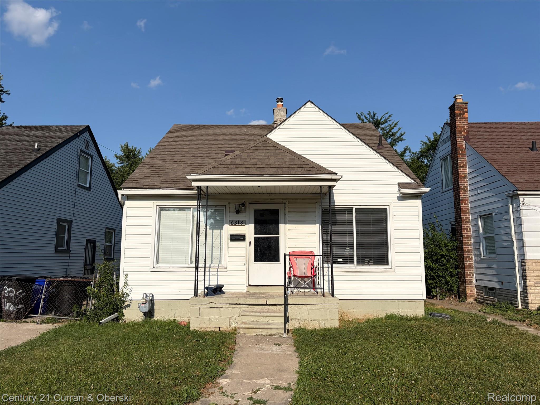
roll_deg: +0.4
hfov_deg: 67.3
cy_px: 202
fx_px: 406
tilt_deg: +7.1
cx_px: 270
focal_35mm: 26
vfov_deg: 53.1
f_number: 1.6
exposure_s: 1/7813
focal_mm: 5.96
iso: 50
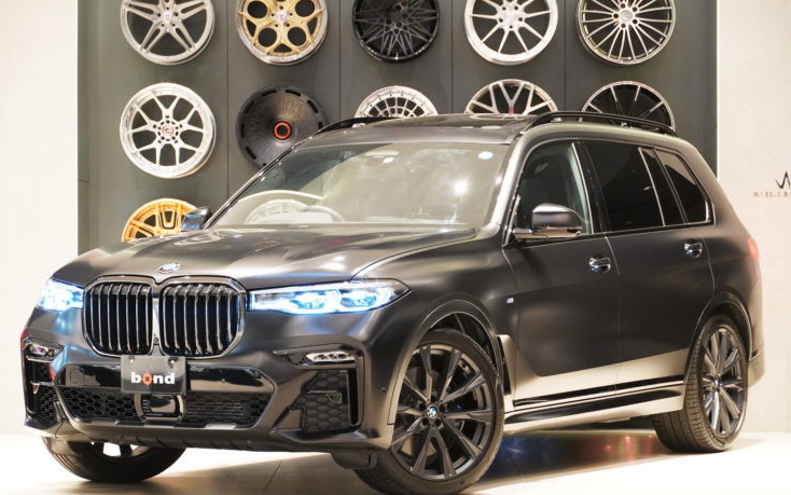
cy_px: 246
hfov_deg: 18.5
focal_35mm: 113
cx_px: 397
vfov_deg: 11.6
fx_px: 2426
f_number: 5.6
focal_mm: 73
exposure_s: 1/30
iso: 3200
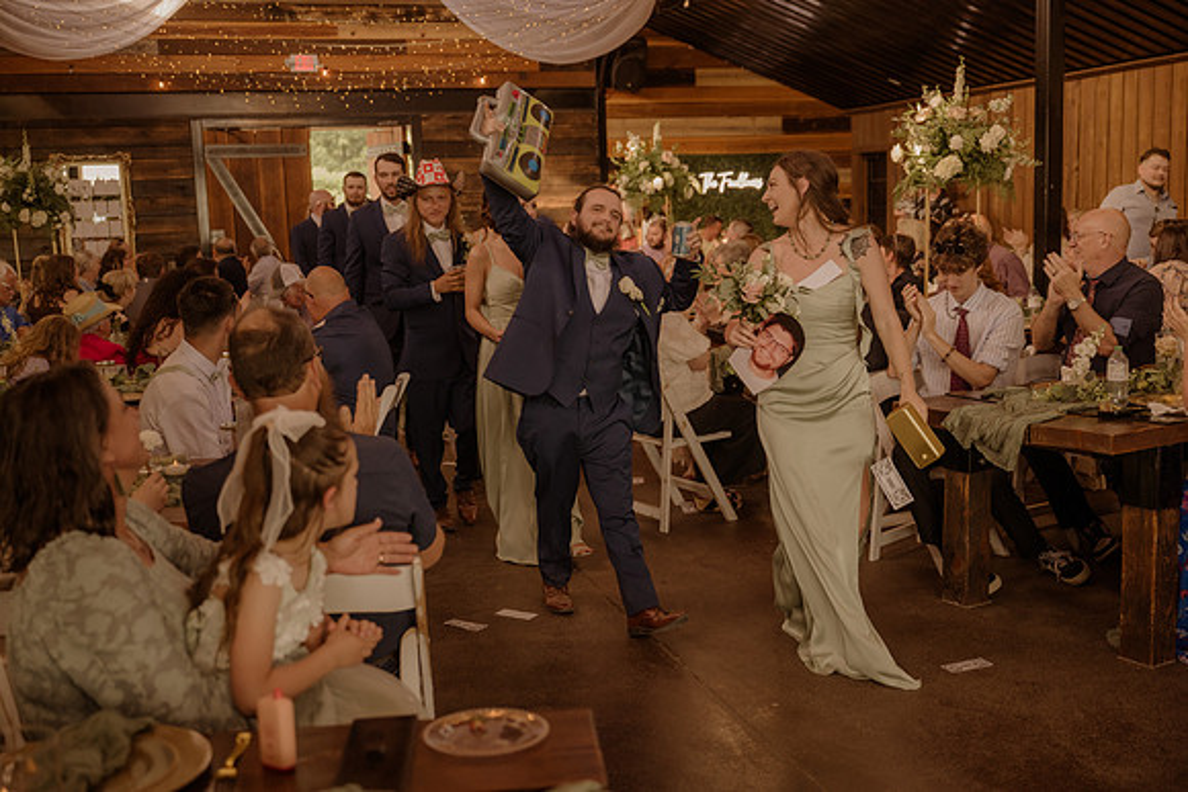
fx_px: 1254
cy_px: 396
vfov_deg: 35.1
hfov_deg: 50.7
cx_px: 594
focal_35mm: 38
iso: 1000
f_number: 2.8
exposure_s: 1/320
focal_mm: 38
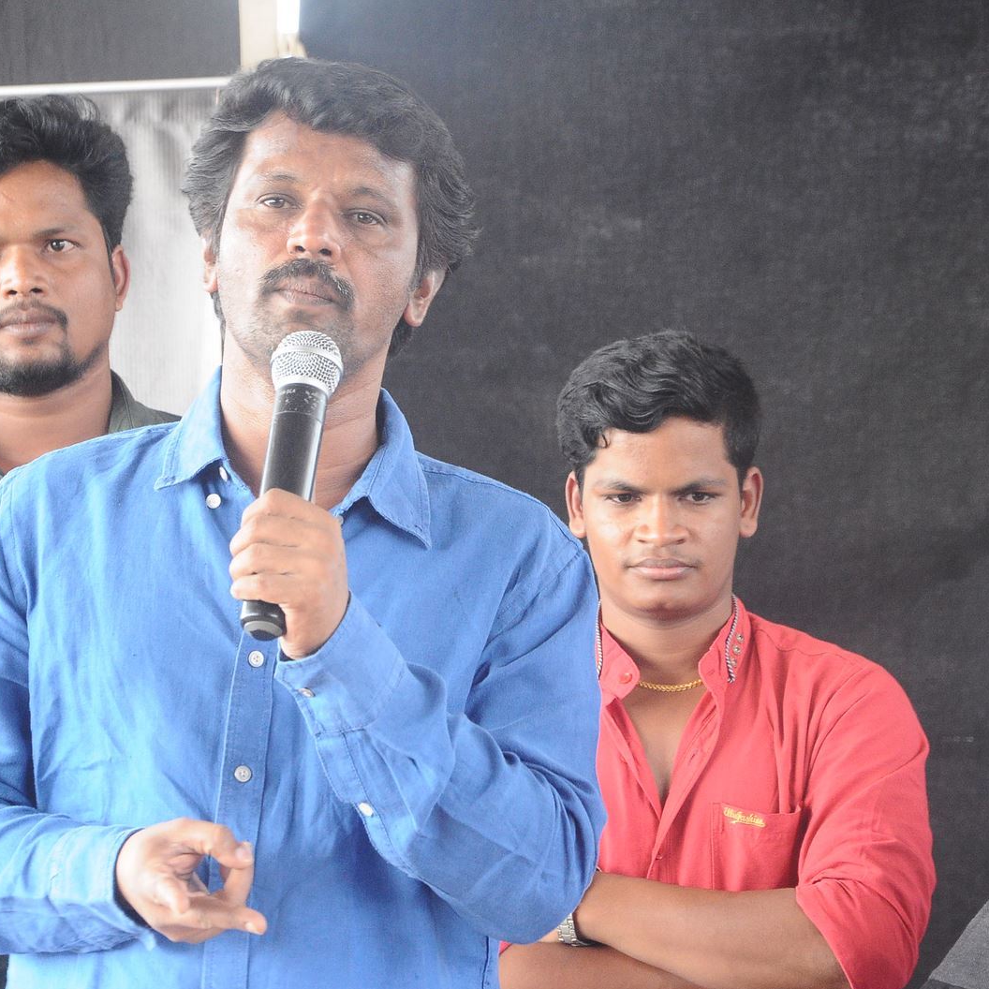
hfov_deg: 9.3
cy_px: 497
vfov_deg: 9.3
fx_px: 6109
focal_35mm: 189
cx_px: 377
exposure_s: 1/60
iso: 1600
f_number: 7.1
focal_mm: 98
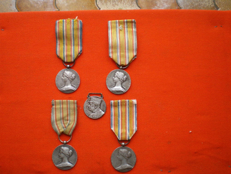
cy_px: 87
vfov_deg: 37.7
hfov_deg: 49.0
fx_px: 254
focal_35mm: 38
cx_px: 116
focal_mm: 6.3
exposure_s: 1/50
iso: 160
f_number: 3.1
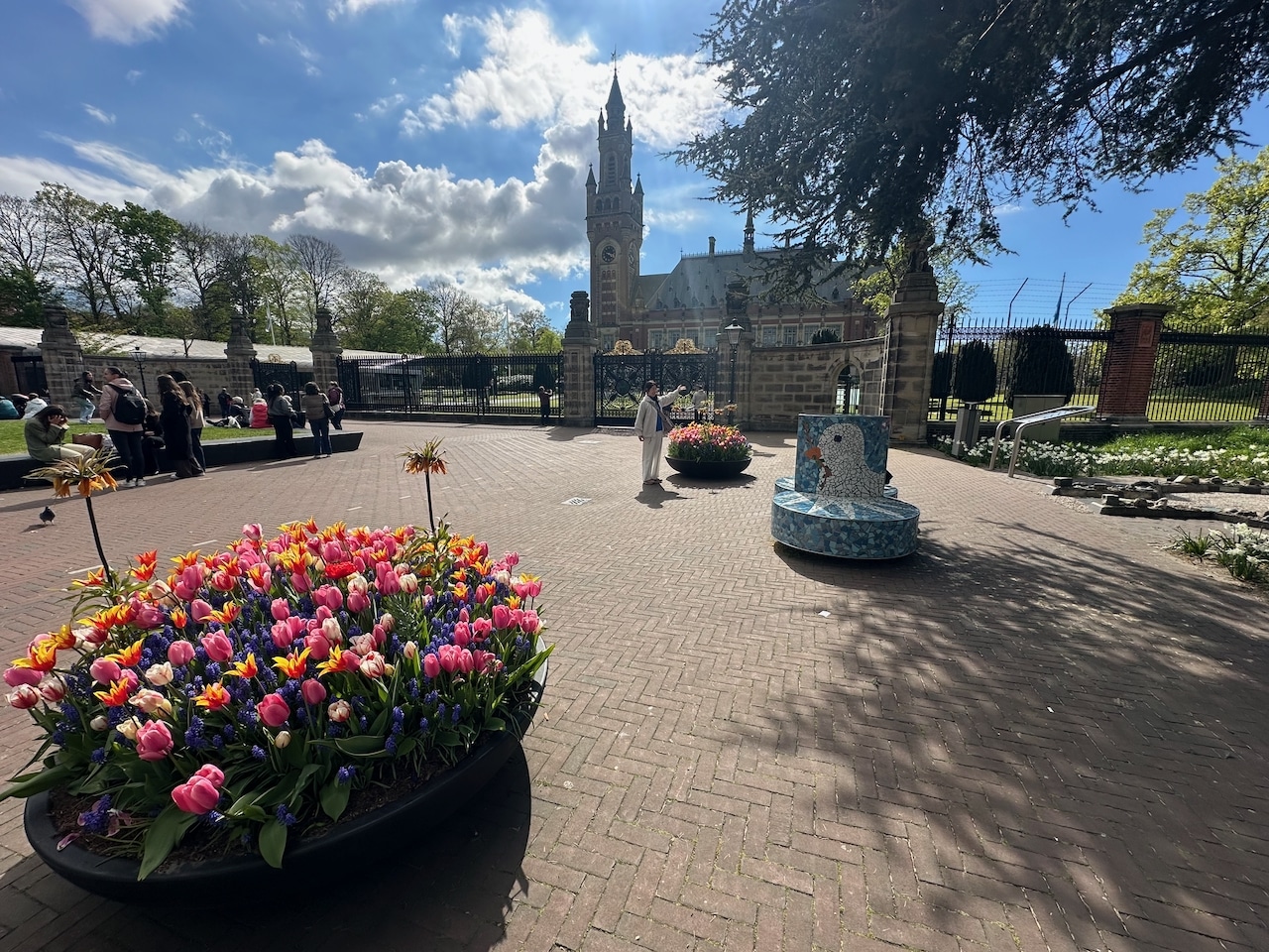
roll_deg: +0.2
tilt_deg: -9.2
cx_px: 634
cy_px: 476
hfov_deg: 102.1
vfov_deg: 85.7
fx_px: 513
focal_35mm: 14
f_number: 2.2
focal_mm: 2.22
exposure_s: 1/1887
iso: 50
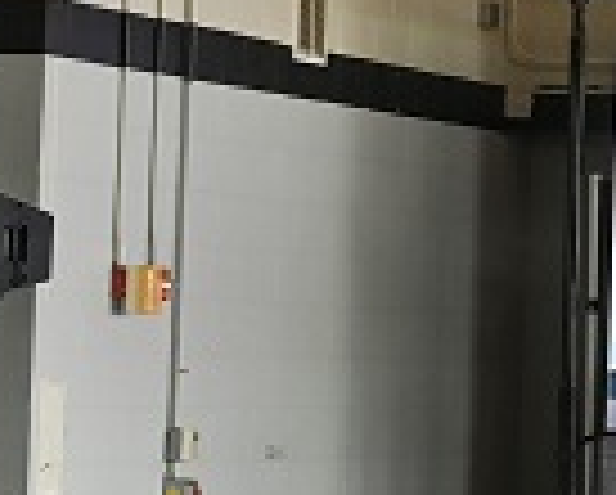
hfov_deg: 6.8
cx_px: 1965
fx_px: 4619
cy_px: 142
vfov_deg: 6.1
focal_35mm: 253
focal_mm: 37
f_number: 5.6
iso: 800
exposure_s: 1/125
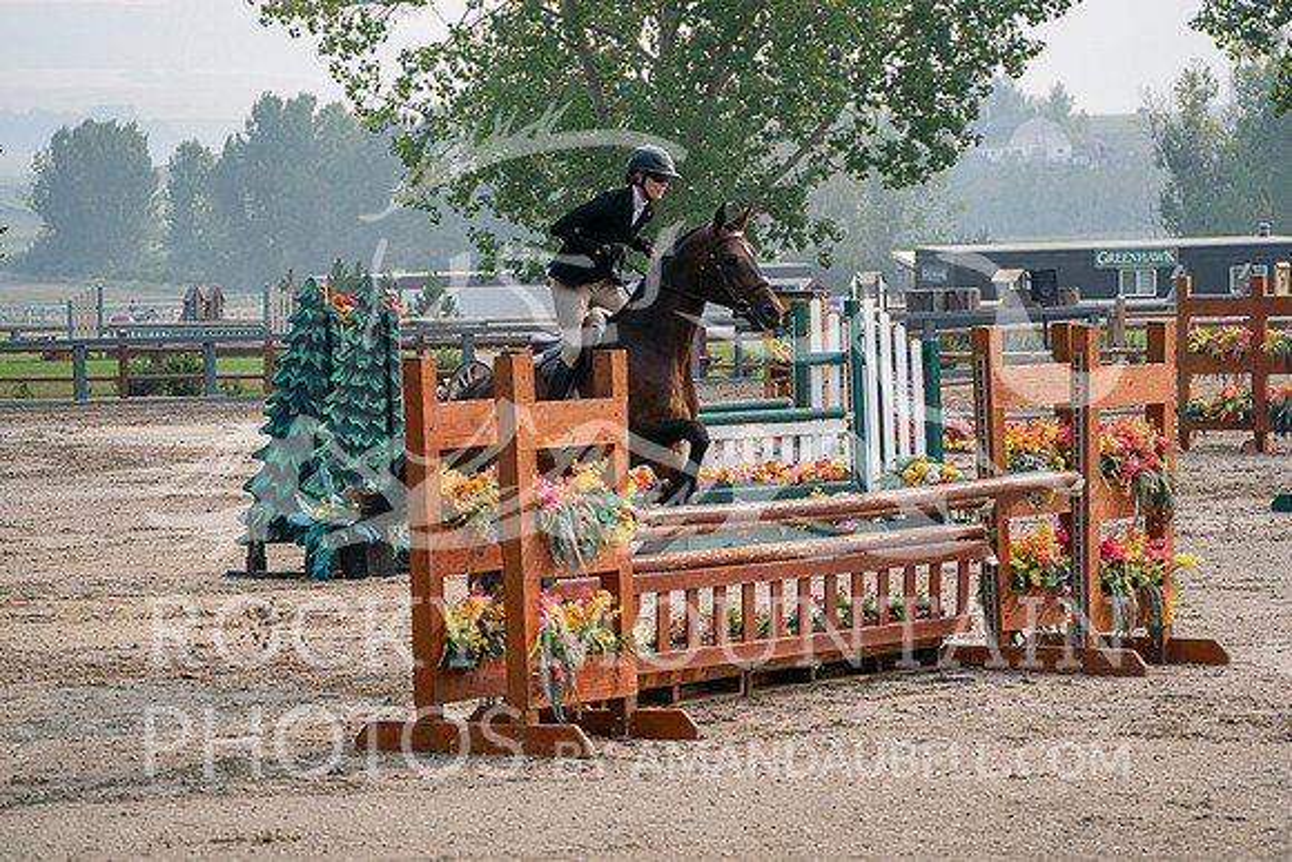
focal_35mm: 160
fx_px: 5743
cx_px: 646
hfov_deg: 12.8
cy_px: 431
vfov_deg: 8.6
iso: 500
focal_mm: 160
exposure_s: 1/1000
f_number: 5.6
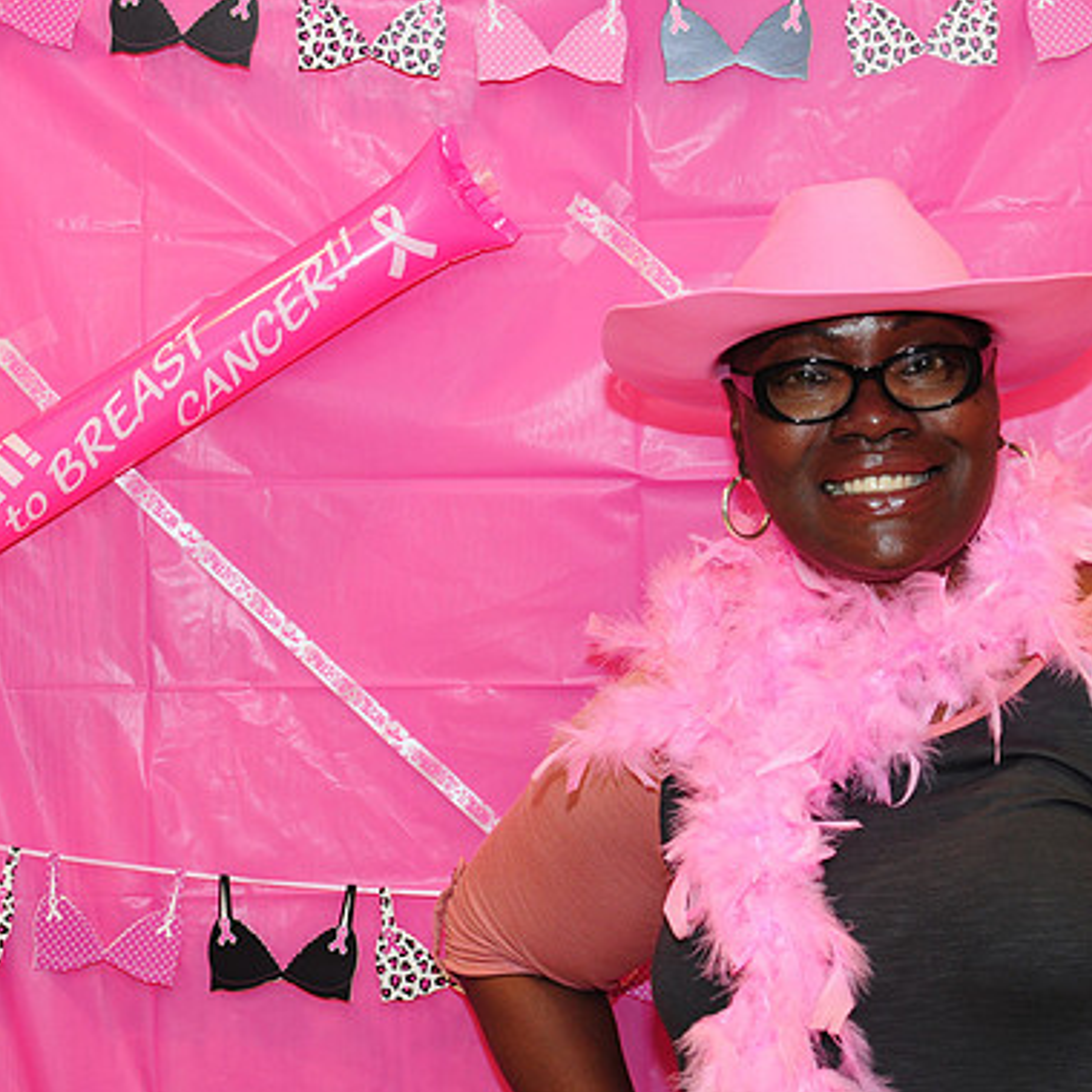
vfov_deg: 17.2
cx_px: 578
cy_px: 542
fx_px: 3605
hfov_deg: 17.2
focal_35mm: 101
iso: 640
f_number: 5.6
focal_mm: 52
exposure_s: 1/60
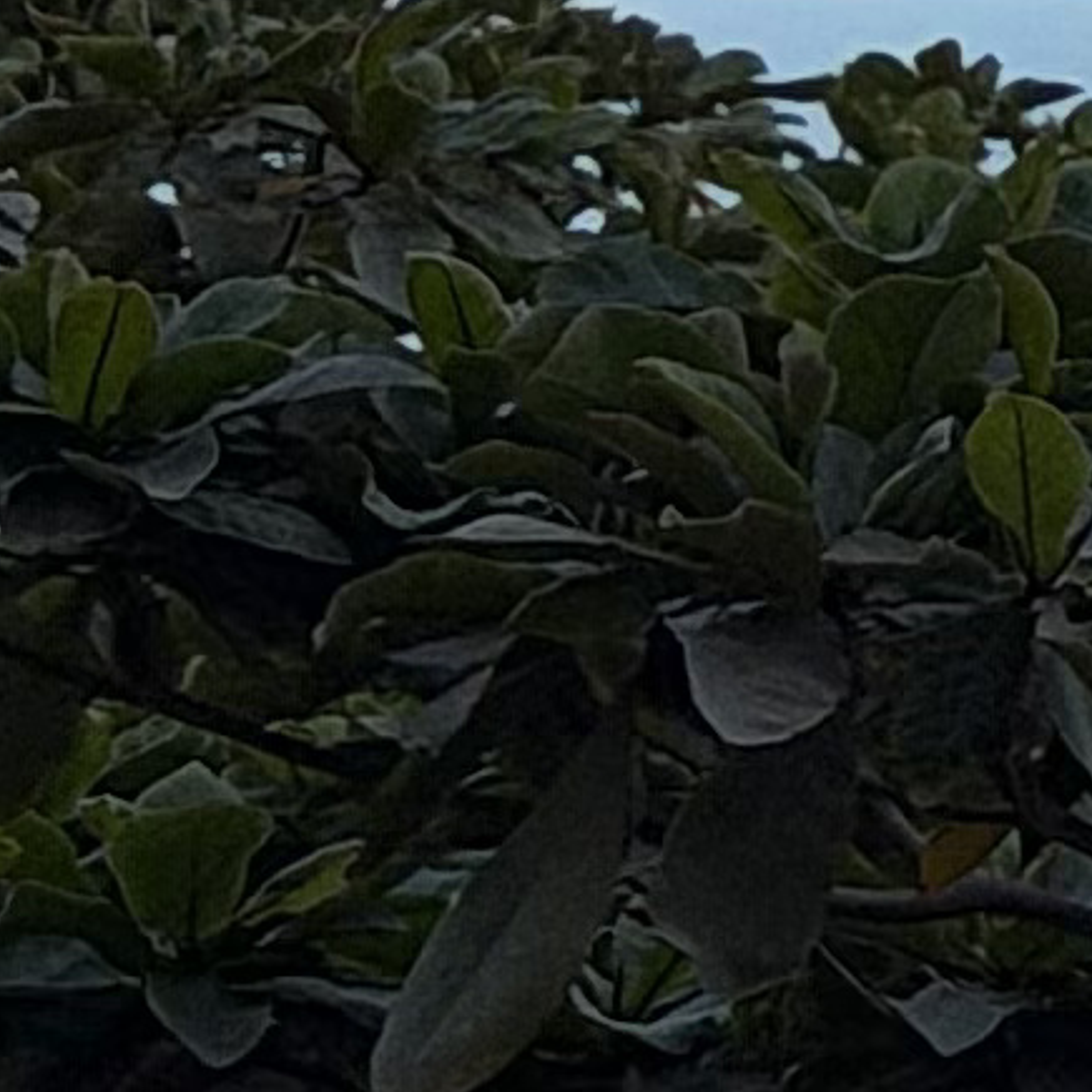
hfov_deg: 4.1
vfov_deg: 4.3
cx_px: 4840
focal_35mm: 393
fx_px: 14026
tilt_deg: +7.8
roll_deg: -0.1
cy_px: -1895
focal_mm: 6.76
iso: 80
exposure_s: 1/7874
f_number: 1.78
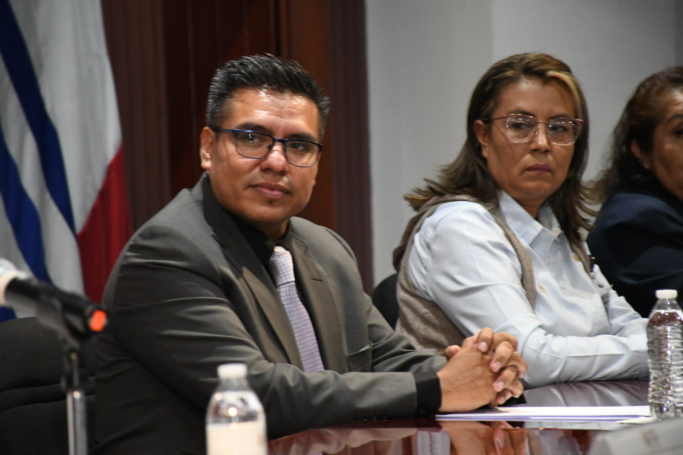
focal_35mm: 216
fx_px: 4098
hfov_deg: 9.5
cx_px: 337
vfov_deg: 6.4
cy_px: 225
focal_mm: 140
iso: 4000
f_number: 6.3
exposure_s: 1/125
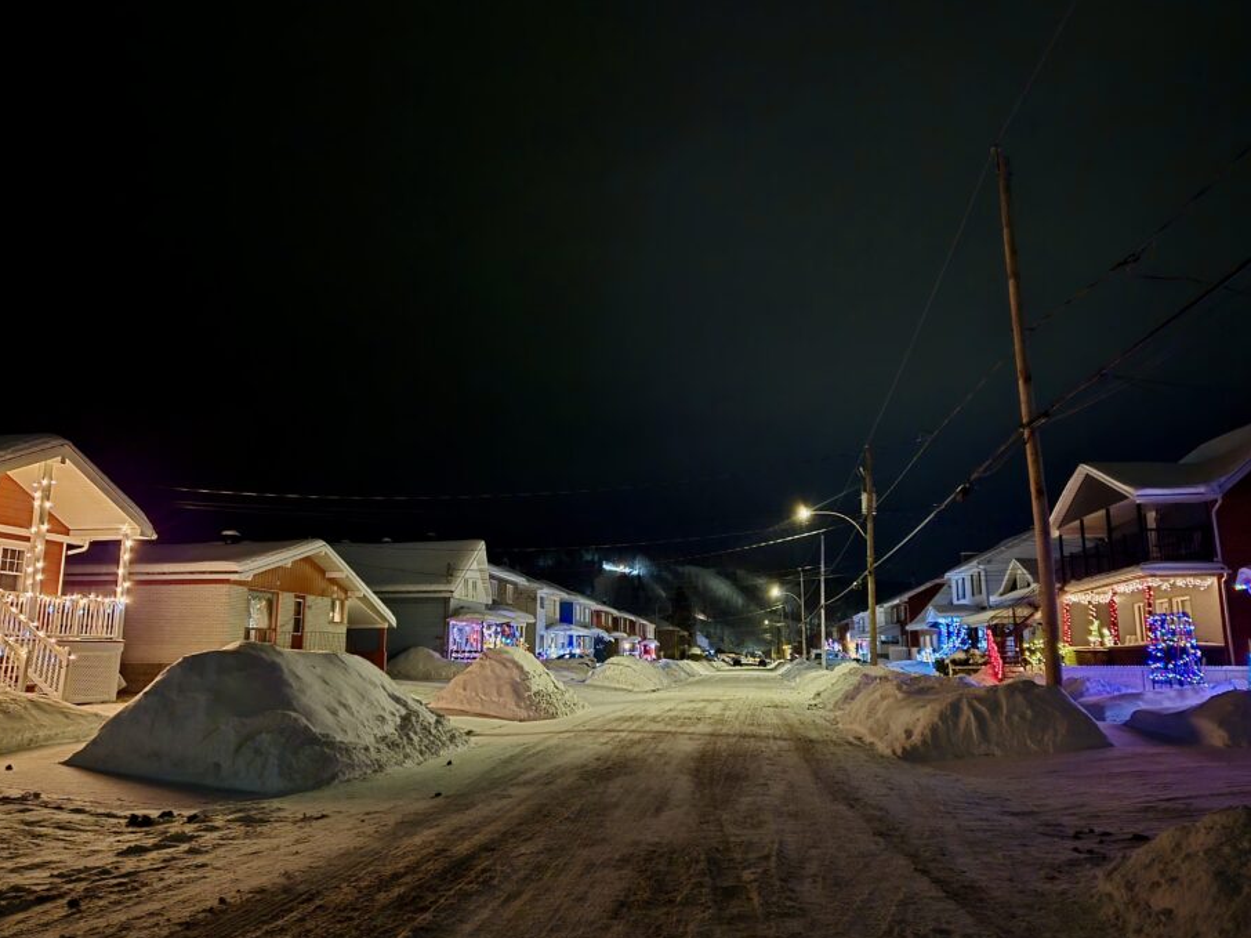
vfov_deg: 53.0
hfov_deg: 67.3
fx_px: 939
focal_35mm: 26
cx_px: 634
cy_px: 503
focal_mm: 5.4
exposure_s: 1/15
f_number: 1.8
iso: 2000
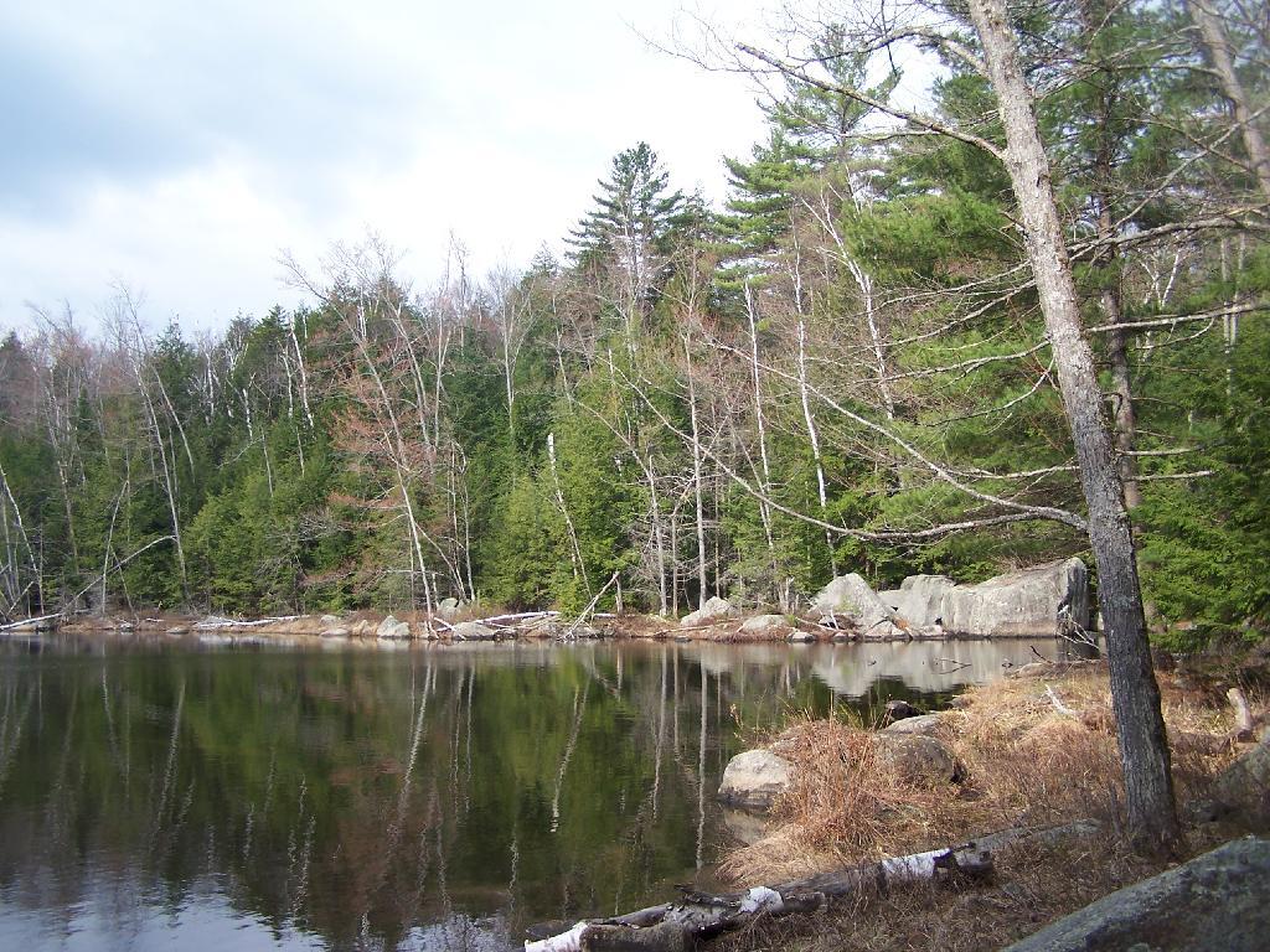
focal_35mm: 38
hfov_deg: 49.0
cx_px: 635
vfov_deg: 37.7
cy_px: 476
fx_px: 1394
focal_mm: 6.3
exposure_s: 1/250
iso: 80
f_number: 2.8
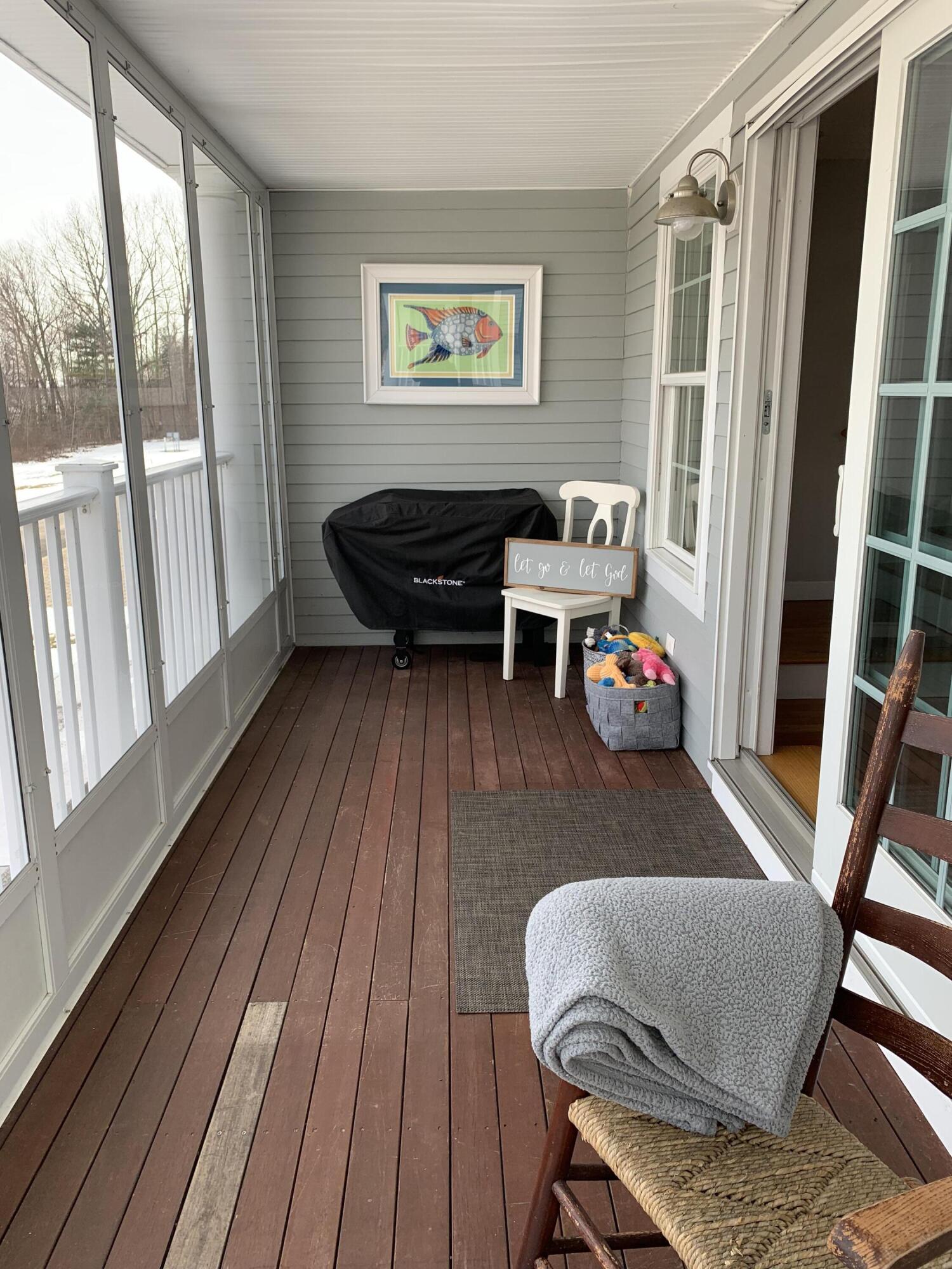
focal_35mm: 26
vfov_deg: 67.3
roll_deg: +0.0
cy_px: 634
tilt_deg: -13.3
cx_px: 476
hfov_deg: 53.1
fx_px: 953
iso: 25
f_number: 1.8
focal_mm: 4.25
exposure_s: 1/247
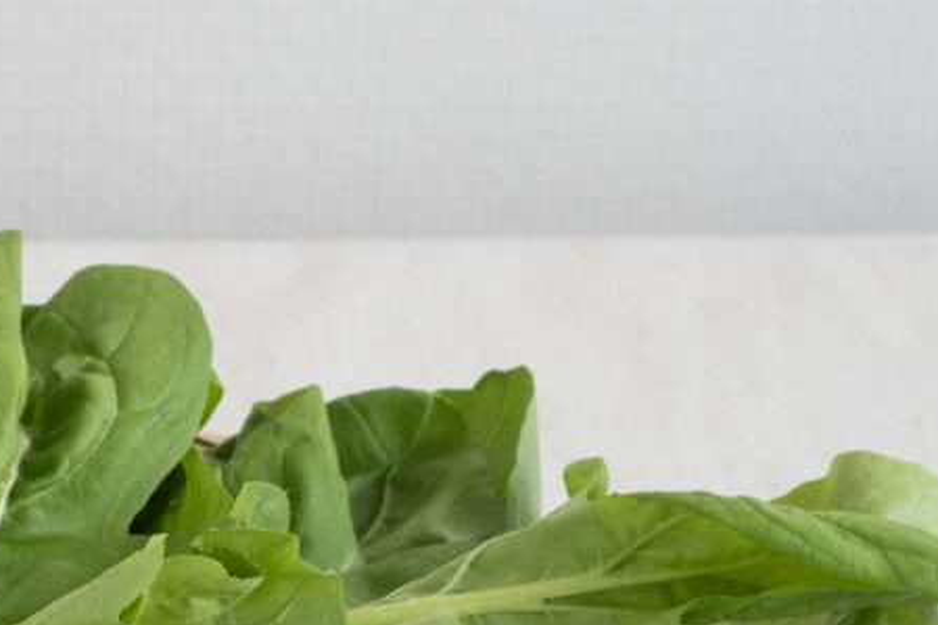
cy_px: 882
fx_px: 6315
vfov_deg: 5.6
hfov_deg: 8.5
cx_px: 10
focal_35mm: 242
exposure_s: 1/60
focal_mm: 55
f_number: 8
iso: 800
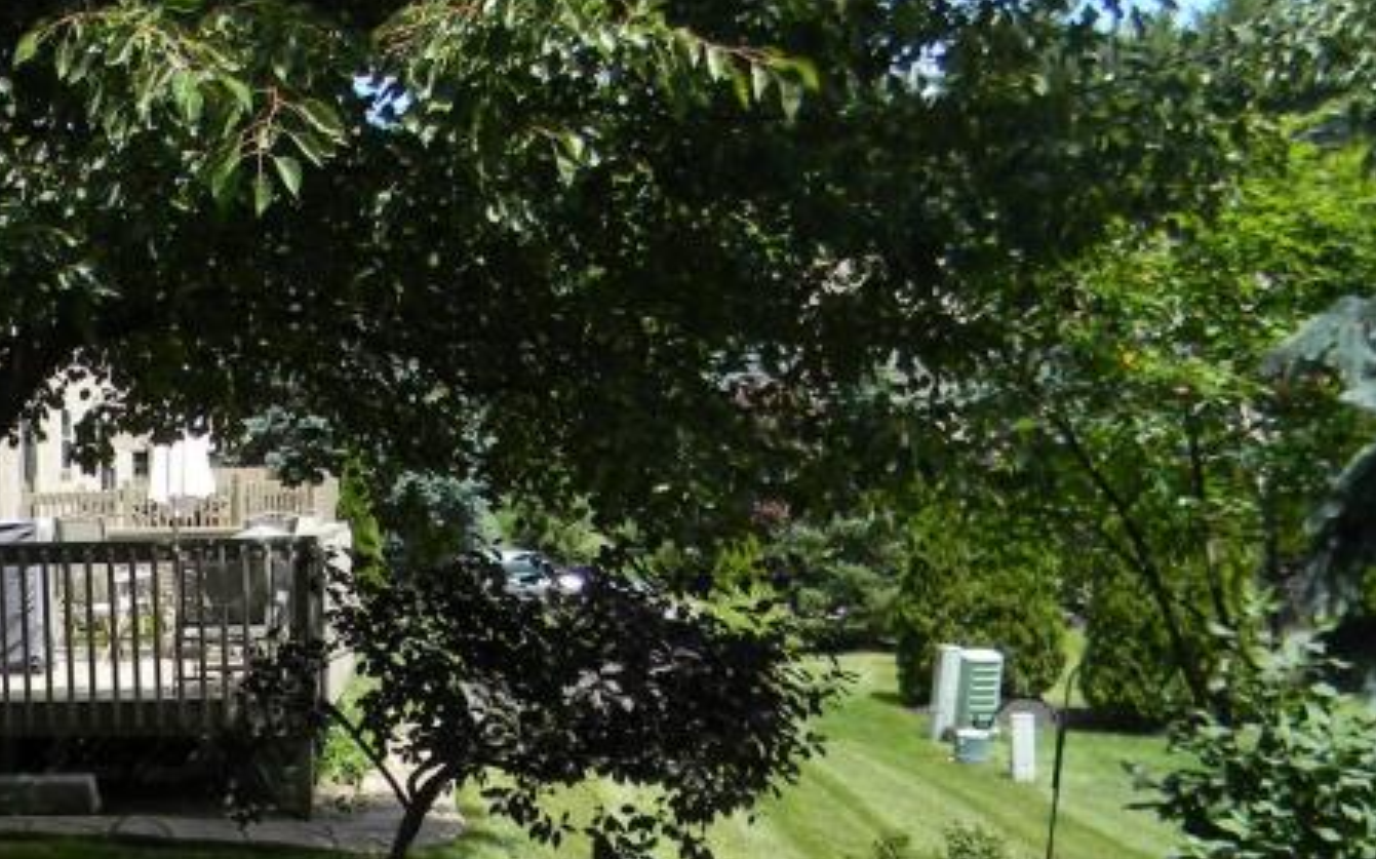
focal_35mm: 68
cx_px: -89
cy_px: 714
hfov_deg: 27.9
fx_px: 2549
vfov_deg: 18.9
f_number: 3.5
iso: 80
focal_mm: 5
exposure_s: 1/410
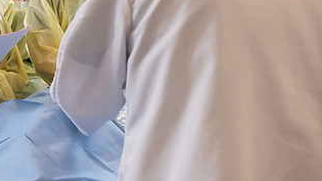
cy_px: -2
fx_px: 461
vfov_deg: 21.4
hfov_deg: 36.1
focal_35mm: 54
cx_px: 30
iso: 500
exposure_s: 1/200
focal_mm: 28
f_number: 4.5
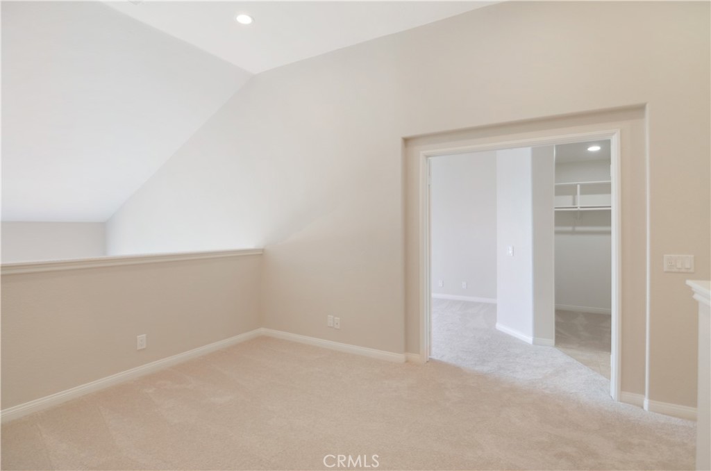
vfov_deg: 71.8
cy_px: 236
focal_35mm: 16
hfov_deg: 95.1
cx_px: 356
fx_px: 325
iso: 100
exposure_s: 1/160
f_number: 2.8
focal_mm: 11
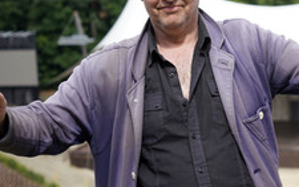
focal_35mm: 110
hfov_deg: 18.8
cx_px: 212
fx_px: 897
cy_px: 77
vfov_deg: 11.9
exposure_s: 1/500
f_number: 4
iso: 100
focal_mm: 54
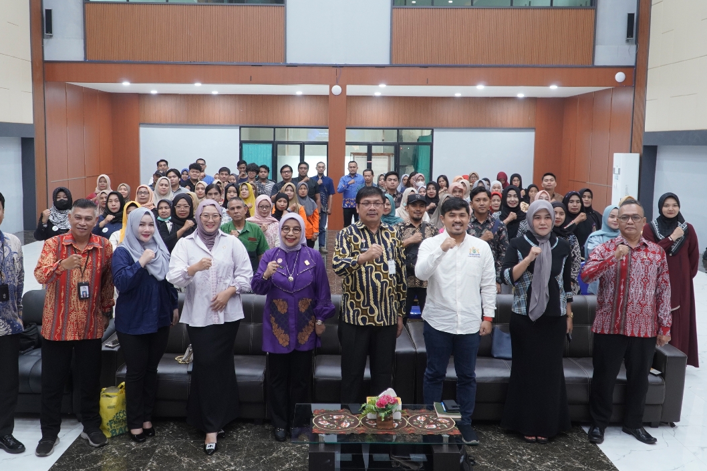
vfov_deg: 38.8
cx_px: 327
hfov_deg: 55.7
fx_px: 668
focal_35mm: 34
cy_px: 212
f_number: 4
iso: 800
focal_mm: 20
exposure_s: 1/20
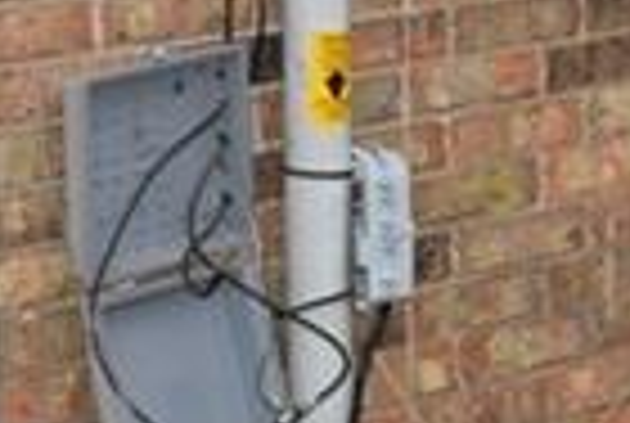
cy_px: -522
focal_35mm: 197
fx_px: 3455
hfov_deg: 9.6
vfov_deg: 6.7
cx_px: 1359
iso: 360
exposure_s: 1/125
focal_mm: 18
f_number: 5.6
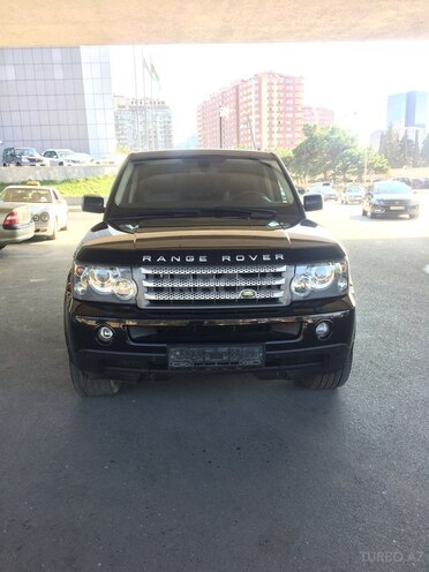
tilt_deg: -13.6
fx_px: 479
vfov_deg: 61.7
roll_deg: +1.8
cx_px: 214
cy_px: 286
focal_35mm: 29
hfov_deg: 48.2
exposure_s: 1/120
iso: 32
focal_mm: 4.15
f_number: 2.2
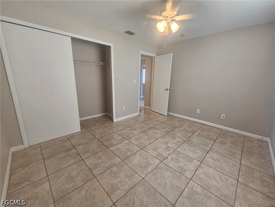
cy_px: 104
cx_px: 138
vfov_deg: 89.9
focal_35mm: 13
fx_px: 103
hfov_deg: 106.2
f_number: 2.2
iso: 125
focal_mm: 2.2
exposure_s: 1/60
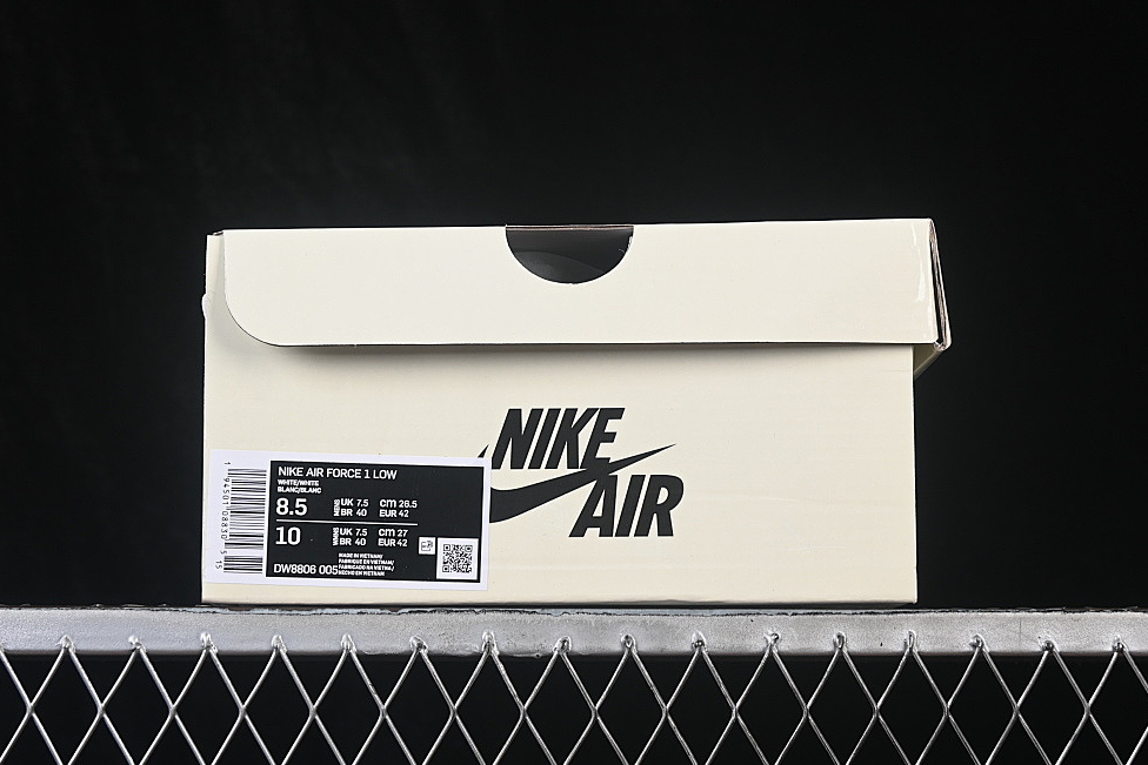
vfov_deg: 16.5
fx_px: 2647
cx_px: 567
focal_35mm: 83
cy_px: 347
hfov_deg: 24.5
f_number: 8
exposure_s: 1/80
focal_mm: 50
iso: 160
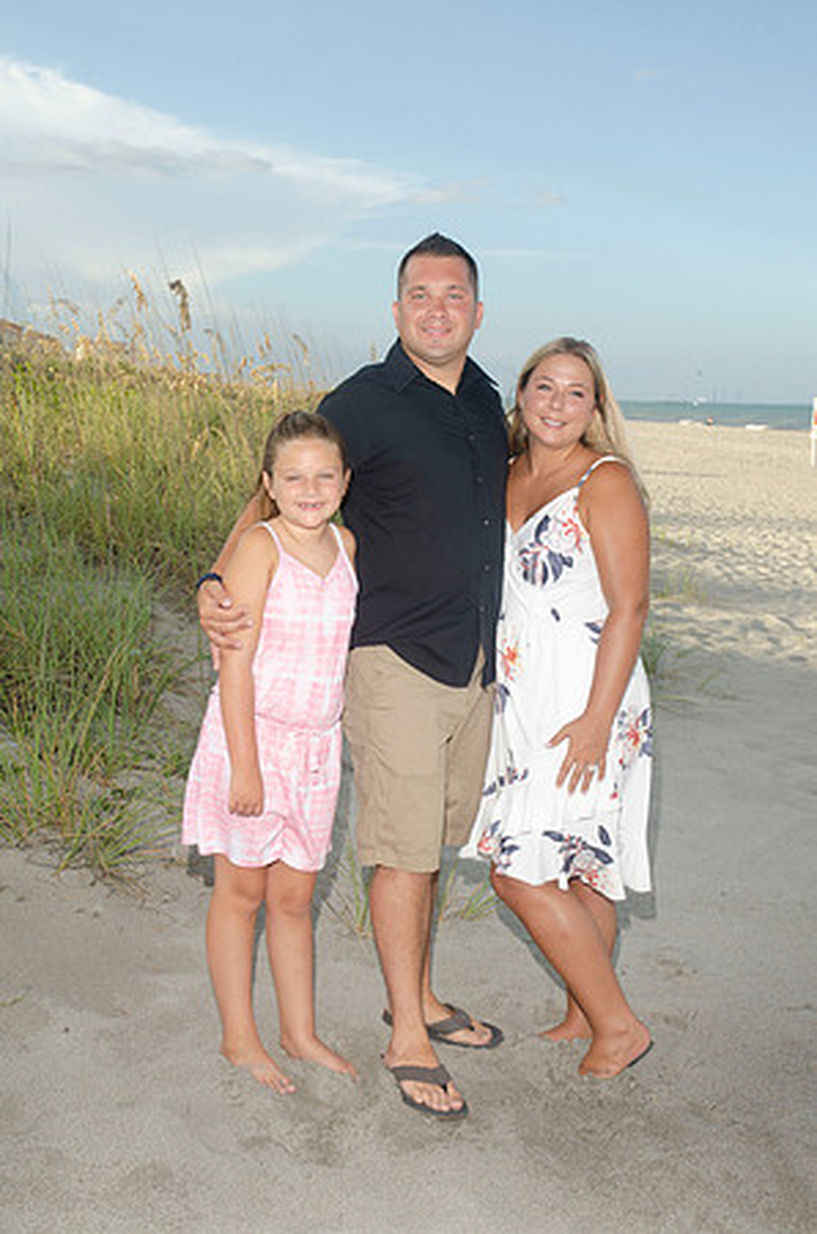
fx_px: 1590
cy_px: 617
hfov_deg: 28.8
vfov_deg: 42.4
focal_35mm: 46
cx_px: 408
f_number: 9
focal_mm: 31
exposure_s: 1/250
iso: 100
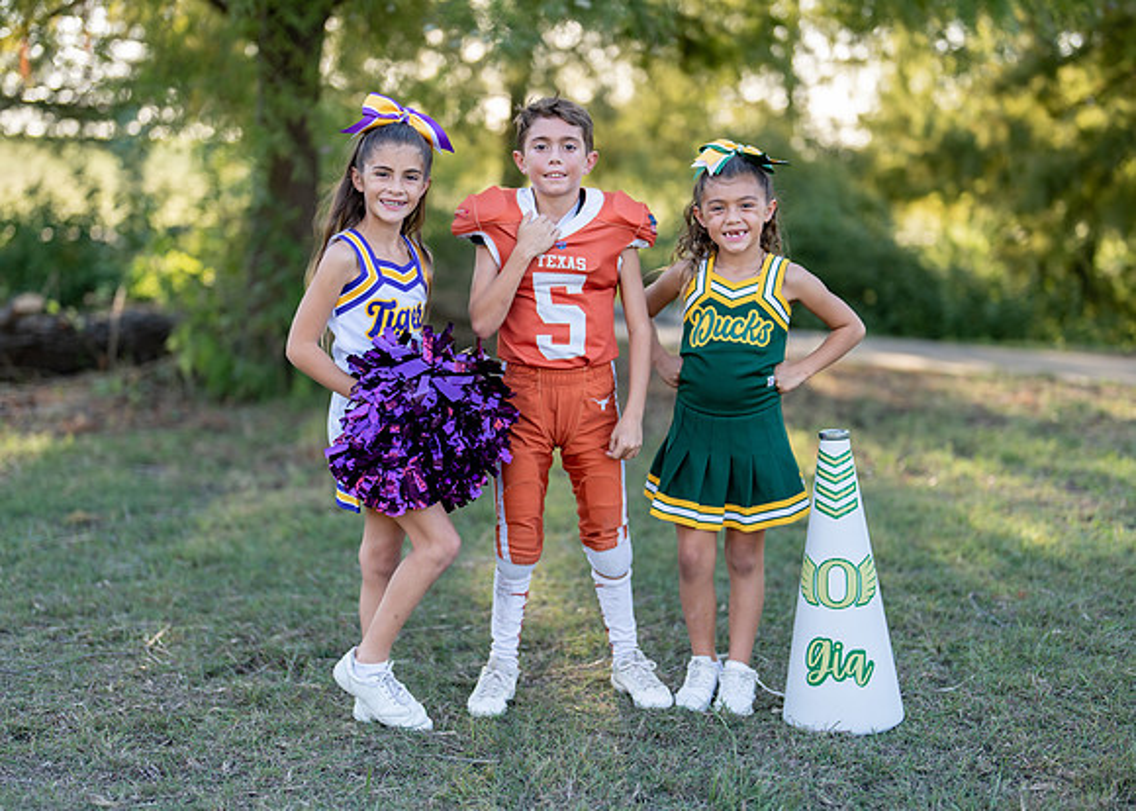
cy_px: 420
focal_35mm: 59
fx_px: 1894
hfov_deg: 33.4
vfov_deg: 24.2
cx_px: 547
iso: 100
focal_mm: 50
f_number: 1.2
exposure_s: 1/1000
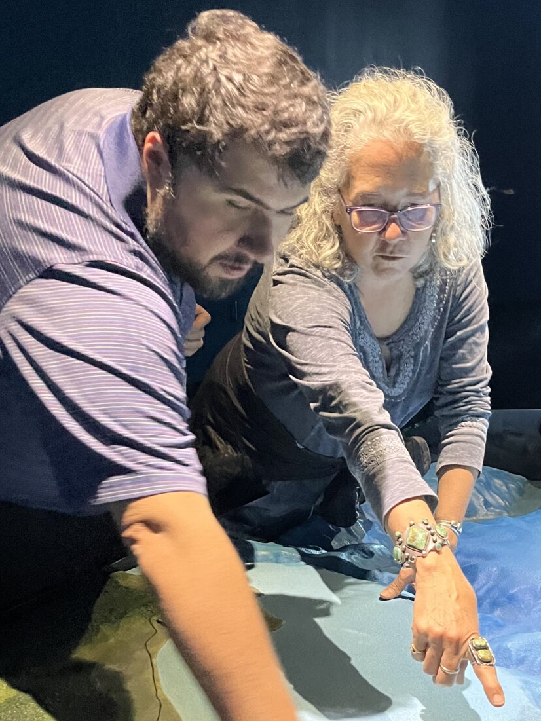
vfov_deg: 43.0
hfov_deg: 33.2
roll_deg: -0.9
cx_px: 373
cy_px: 507
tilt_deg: -22.3
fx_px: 896
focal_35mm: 43
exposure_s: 1/30
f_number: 1.6
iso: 800
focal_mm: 5.1
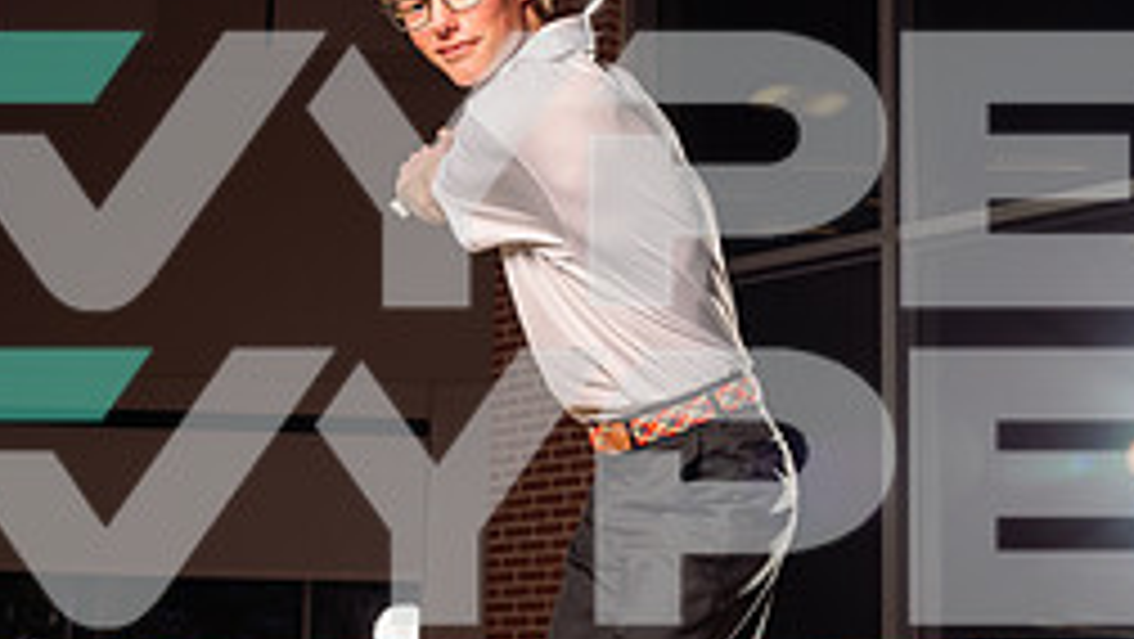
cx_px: 544
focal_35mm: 58
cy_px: 490
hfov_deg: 36.0
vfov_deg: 20.6
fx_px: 1745
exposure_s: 1/250
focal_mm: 31
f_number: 7.1
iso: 200
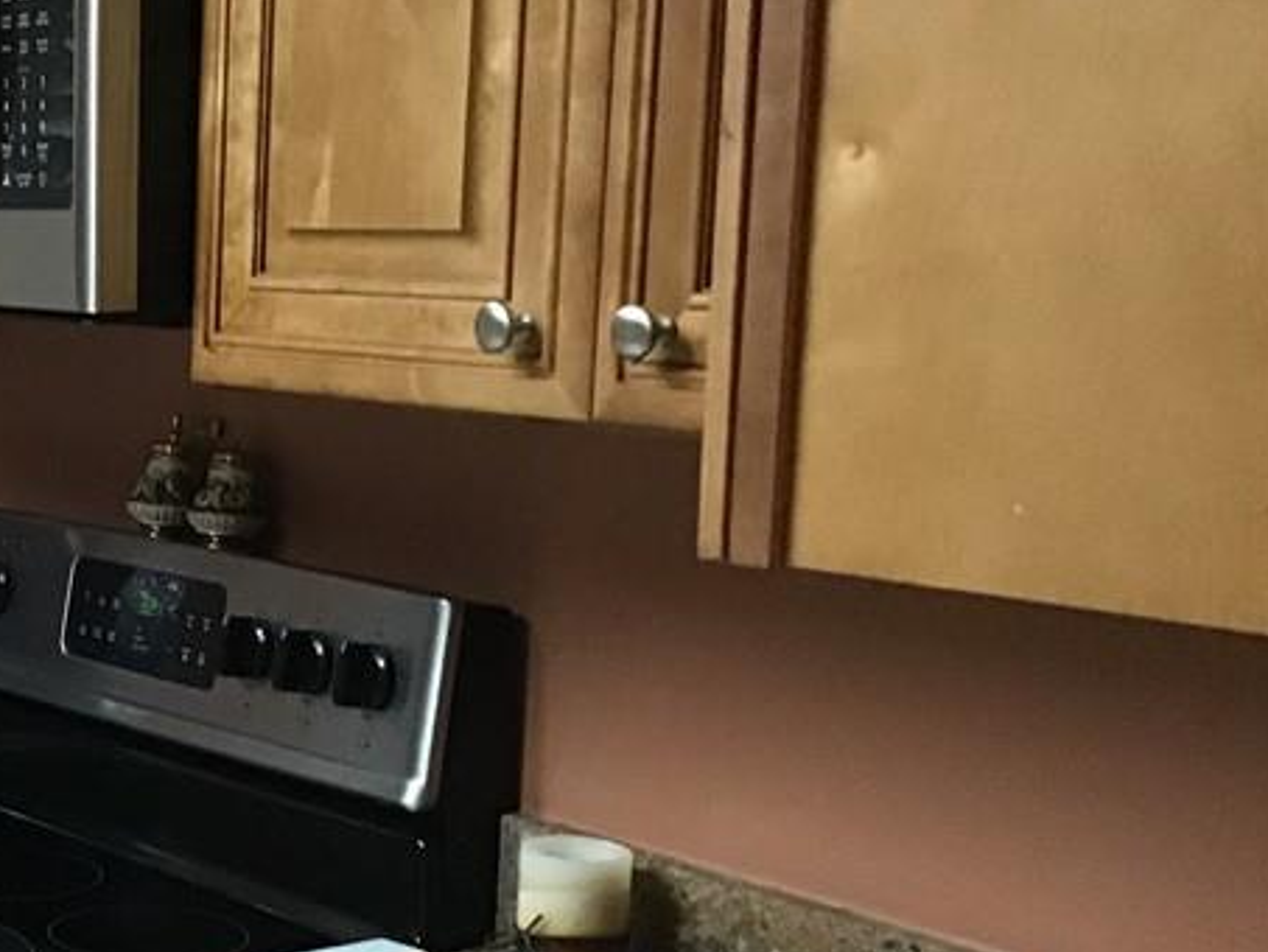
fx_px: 2565
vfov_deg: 21.0
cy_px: 613
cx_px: -154
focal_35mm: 70
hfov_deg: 25.6
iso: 200
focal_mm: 3.3
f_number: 2.4
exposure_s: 1/15
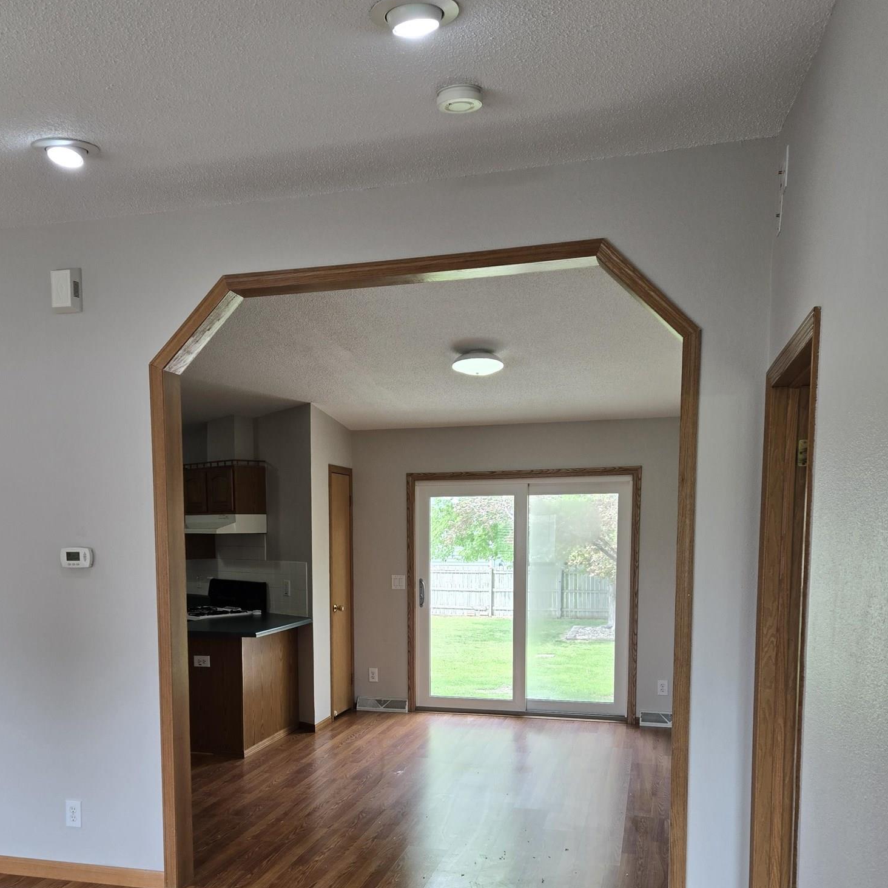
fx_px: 929
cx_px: 396
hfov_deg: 51.0
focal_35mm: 32
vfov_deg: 50.0
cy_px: 608
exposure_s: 1/120
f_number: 1.8
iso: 64
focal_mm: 5.4
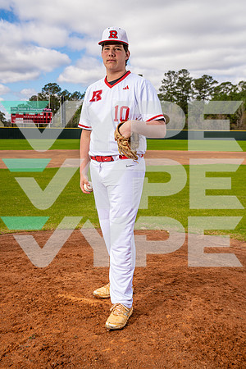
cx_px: 123
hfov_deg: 35.1
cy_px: 184
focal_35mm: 38
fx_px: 389
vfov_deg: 50.7
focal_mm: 38
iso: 100
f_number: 6.3
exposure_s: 1/250
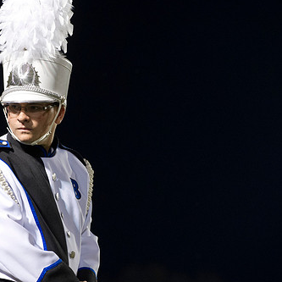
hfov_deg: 6.8
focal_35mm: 259
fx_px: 2387
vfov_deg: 6.8
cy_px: 148
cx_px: 84
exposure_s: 1/125
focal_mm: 175
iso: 3200
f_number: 3.5
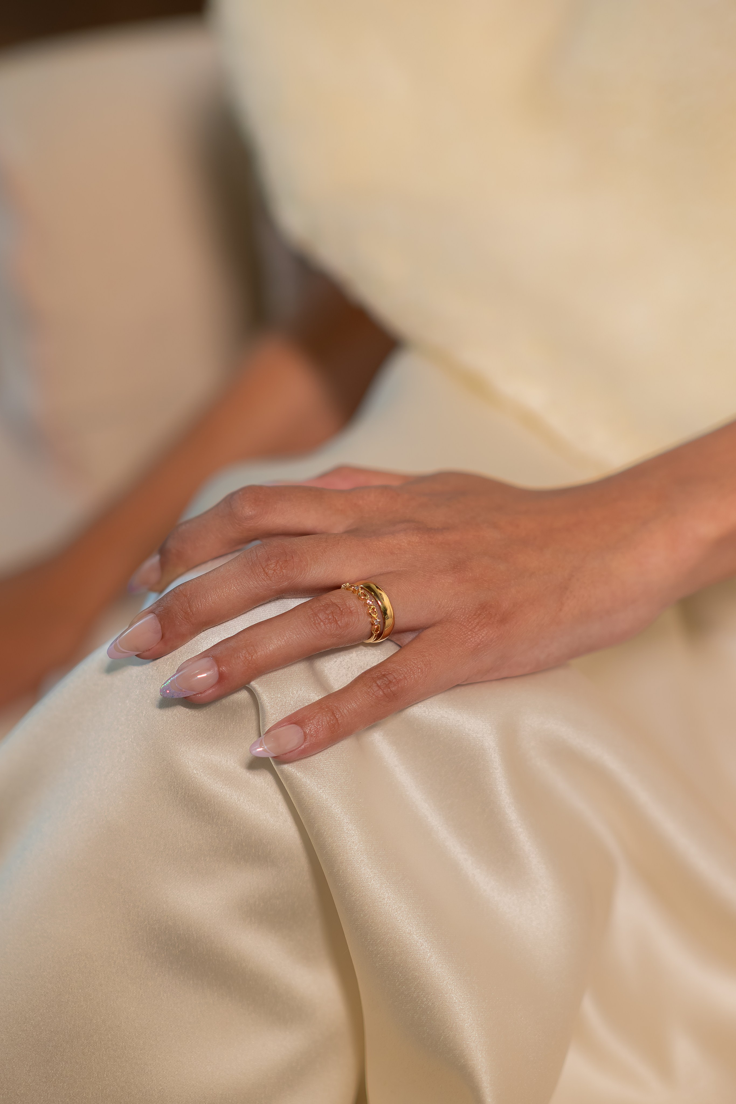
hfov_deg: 16.3
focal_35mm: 84
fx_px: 2576
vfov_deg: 24.2
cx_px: 368
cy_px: 552
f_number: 1.6
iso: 400
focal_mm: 56
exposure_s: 1/160
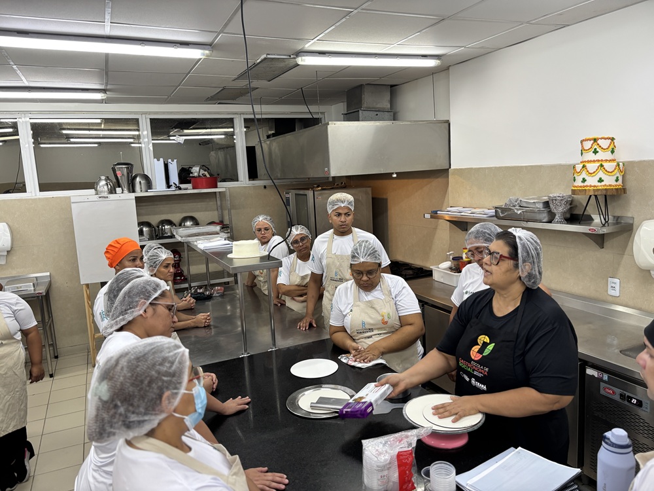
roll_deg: +2.5
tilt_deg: -9.2
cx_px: 327
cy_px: 246
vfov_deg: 53.1
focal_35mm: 26
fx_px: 491
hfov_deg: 67.3
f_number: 1.6
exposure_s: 1/60
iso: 100
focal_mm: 5.96
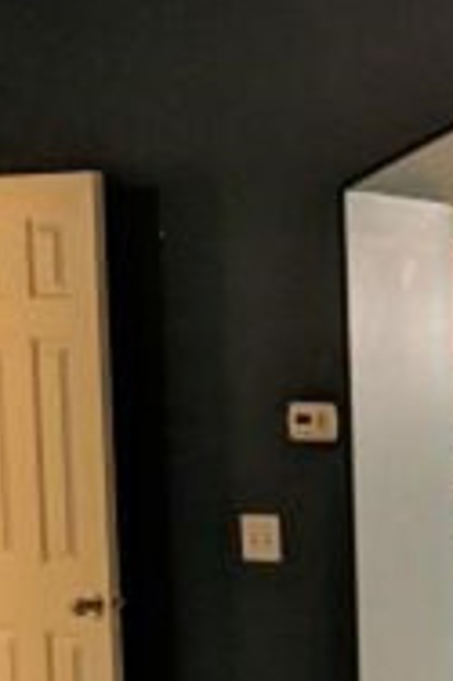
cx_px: 652
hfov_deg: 14.0
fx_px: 1740
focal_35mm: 92
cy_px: 580
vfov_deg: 21.8
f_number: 2
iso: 630
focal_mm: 4.67
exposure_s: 1/40.5
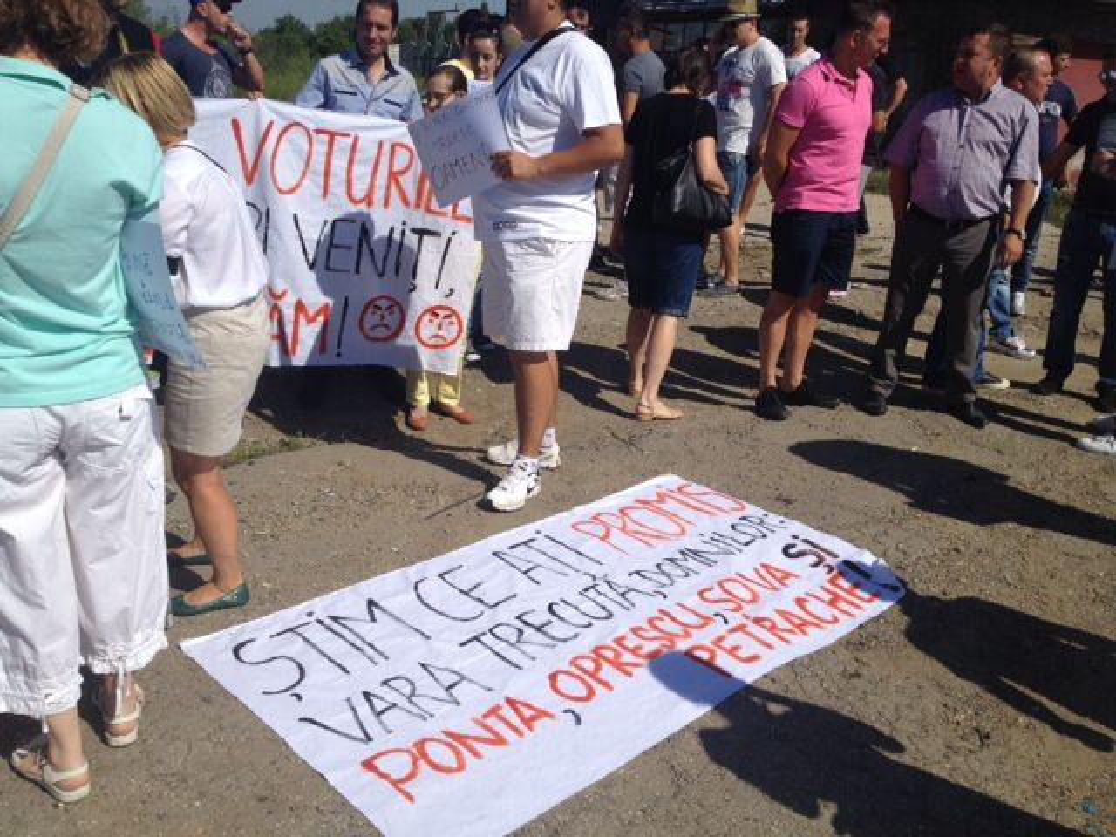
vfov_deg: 40.7
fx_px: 1128
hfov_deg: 52.6
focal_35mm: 35
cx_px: 558
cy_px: 418
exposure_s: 1/4255
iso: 50
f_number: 2.4
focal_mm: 4.28
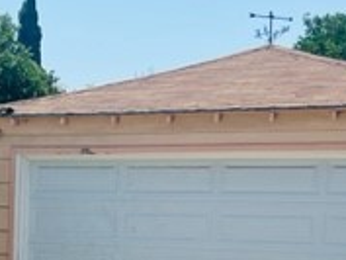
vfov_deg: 15.2
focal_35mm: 94
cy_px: 305
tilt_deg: -4.7
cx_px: -2
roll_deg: -1.9
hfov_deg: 20.2
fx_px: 940
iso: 50
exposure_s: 1/6211
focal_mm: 5.7
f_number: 1.5
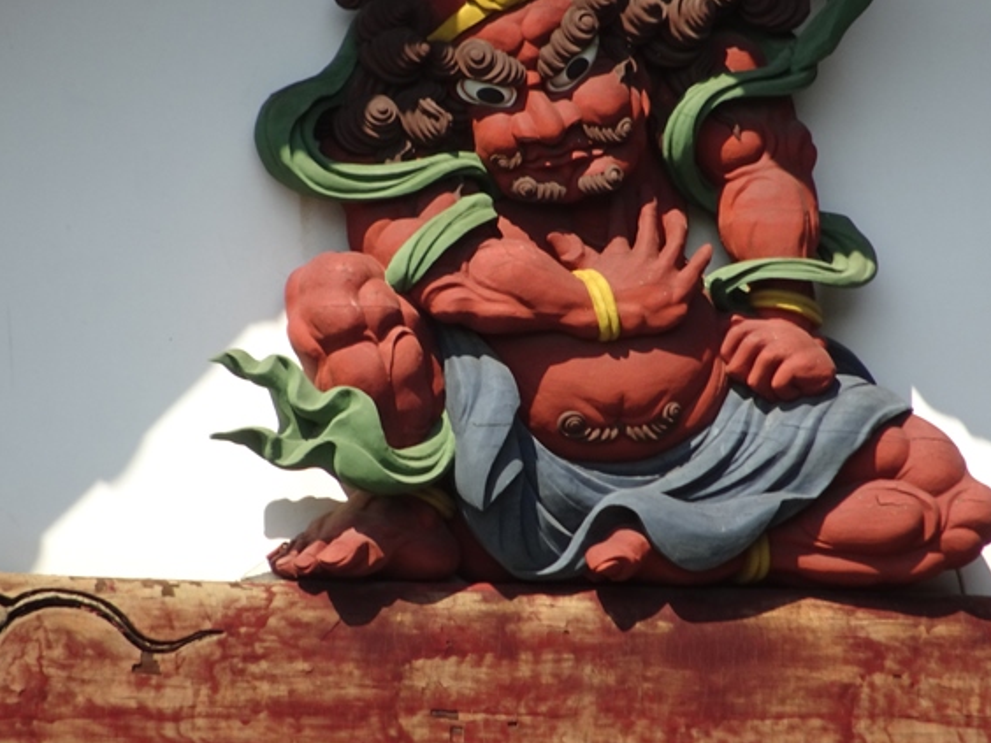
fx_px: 23246
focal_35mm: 812
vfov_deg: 1.8
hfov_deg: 2.4
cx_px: 550
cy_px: 342
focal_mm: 111.75
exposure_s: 1/250
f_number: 6.3
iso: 100
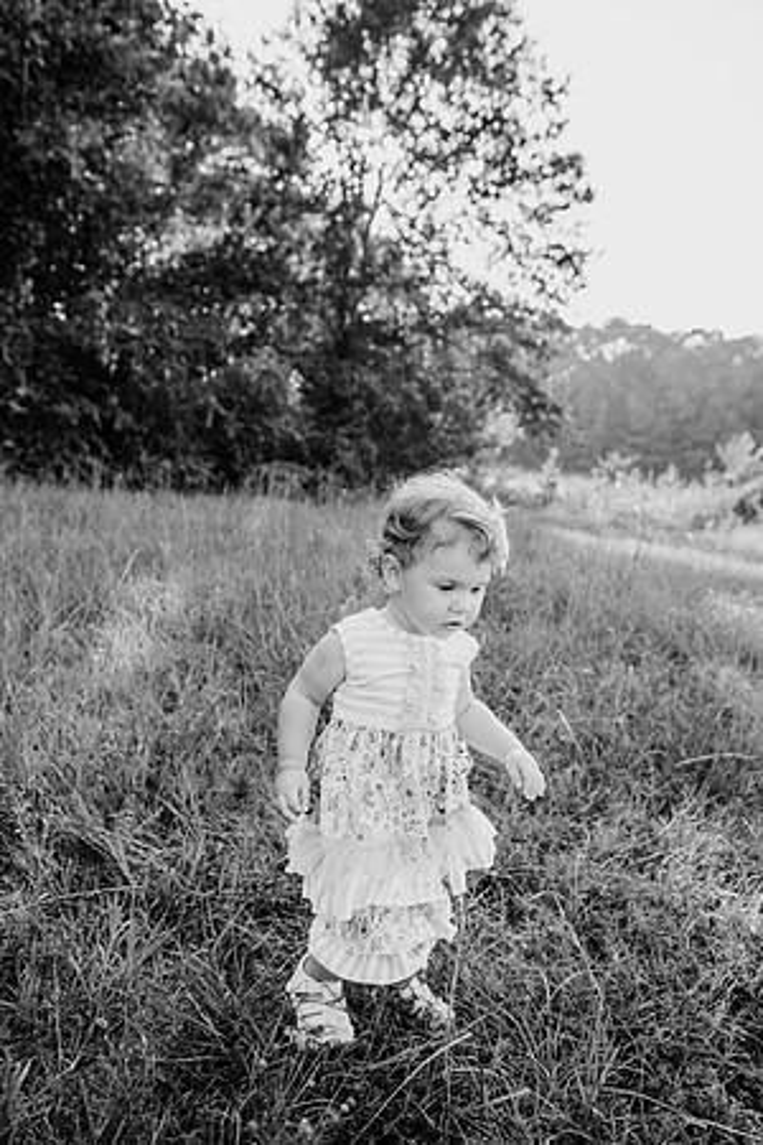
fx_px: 763
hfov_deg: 53.1
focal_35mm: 24
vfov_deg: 73.7
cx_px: 382
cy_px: 572
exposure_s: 1/640
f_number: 3.5
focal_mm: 24
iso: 200
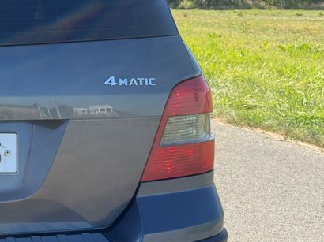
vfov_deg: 24.4
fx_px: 561
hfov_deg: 28.5
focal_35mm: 60
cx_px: -54
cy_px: 139
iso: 100
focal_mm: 6.76
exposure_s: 1/1618
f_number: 1.78
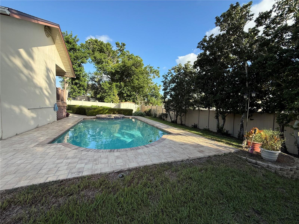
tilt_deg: -3.2
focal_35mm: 14
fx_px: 121
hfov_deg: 102.1
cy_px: 112
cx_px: 150
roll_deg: -0.3
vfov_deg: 85.7
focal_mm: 2.22
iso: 64
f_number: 2.2
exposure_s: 1/799
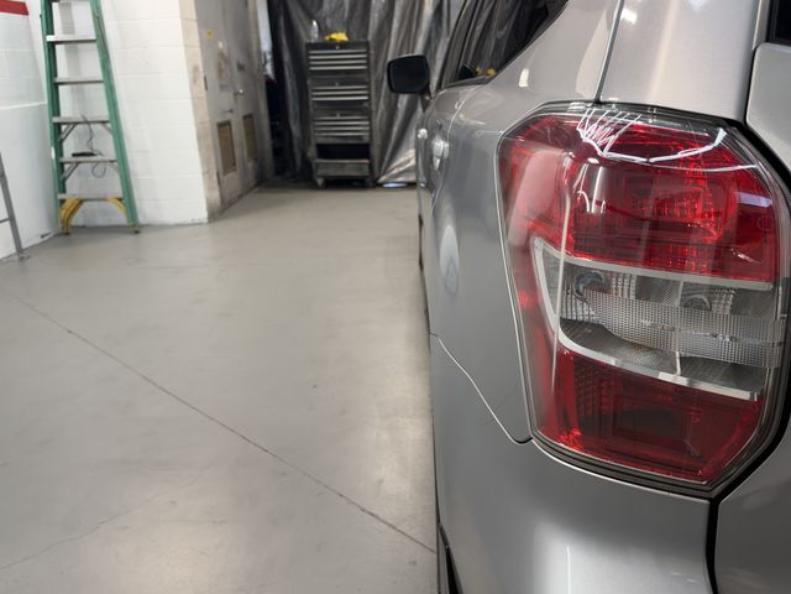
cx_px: 396
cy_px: 297
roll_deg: +2.5
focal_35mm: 27
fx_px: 617
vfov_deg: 51.4
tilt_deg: -25.8
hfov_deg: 65.3
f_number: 1.8
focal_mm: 6.93
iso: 50
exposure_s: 1/141
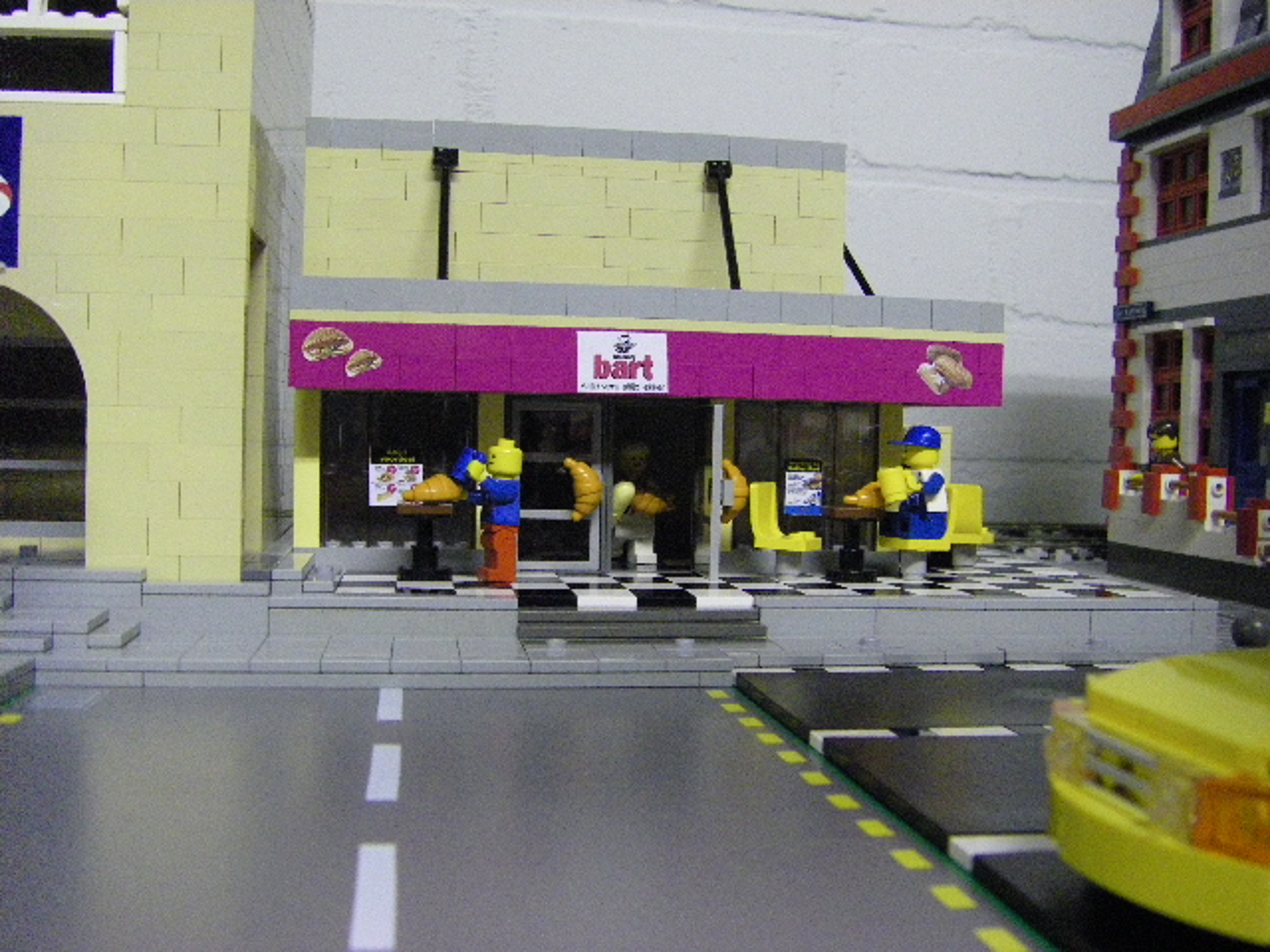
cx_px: 635
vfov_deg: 37.7
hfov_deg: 49.0
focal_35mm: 38
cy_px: 476
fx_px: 1394
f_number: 3.5
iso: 800
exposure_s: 1/30
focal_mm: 6.3
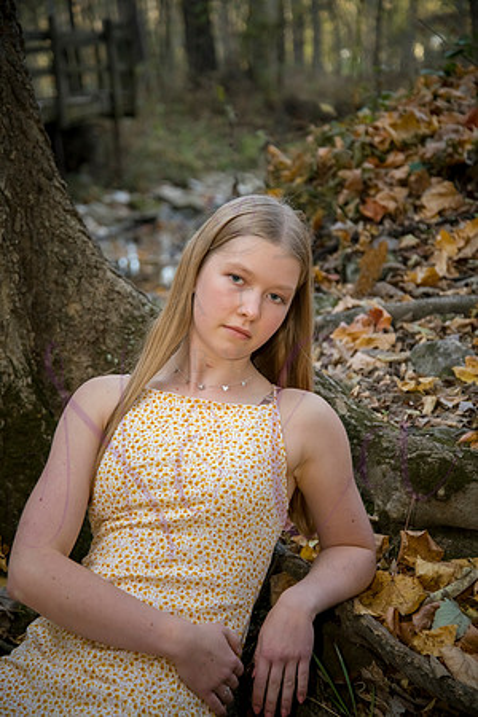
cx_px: 239
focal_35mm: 72
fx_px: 1434
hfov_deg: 18.9
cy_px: 358
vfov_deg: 28.1
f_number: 4.5
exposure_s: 1/320
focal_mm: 72
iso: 800
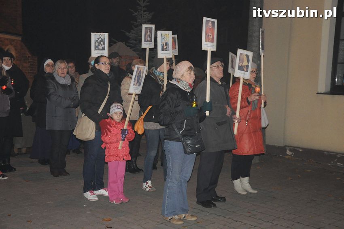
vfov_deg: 25.7
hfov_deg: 37.9
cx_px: 172
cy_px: 114
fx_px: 501
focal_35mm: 52
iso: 2000
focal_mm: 35
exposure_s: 1/60
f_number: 5
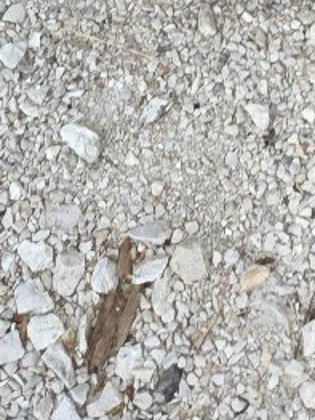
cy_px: -521
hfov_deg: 14.1
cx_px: 181
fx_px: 1275
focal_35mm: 105
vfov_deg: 14.2
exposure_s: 1/60
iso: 50
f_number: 1.8
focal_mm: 5.4
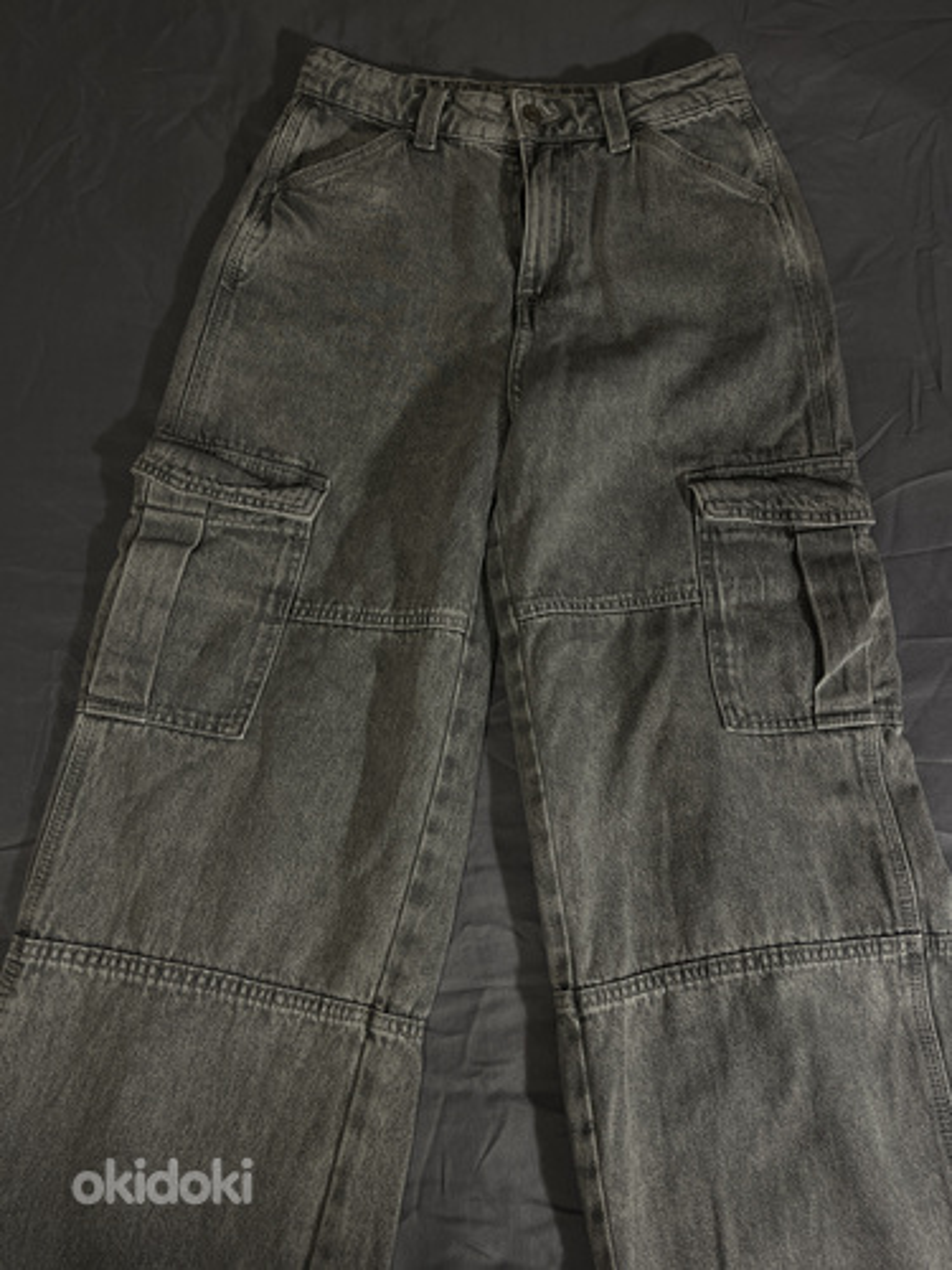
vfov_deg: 67.3
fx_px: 953
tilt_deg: -74.3
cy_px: 635
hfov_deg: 53.1
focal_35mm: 26
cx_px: 476
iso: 64
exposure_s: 1/100
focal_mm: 5.1
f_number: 1.6
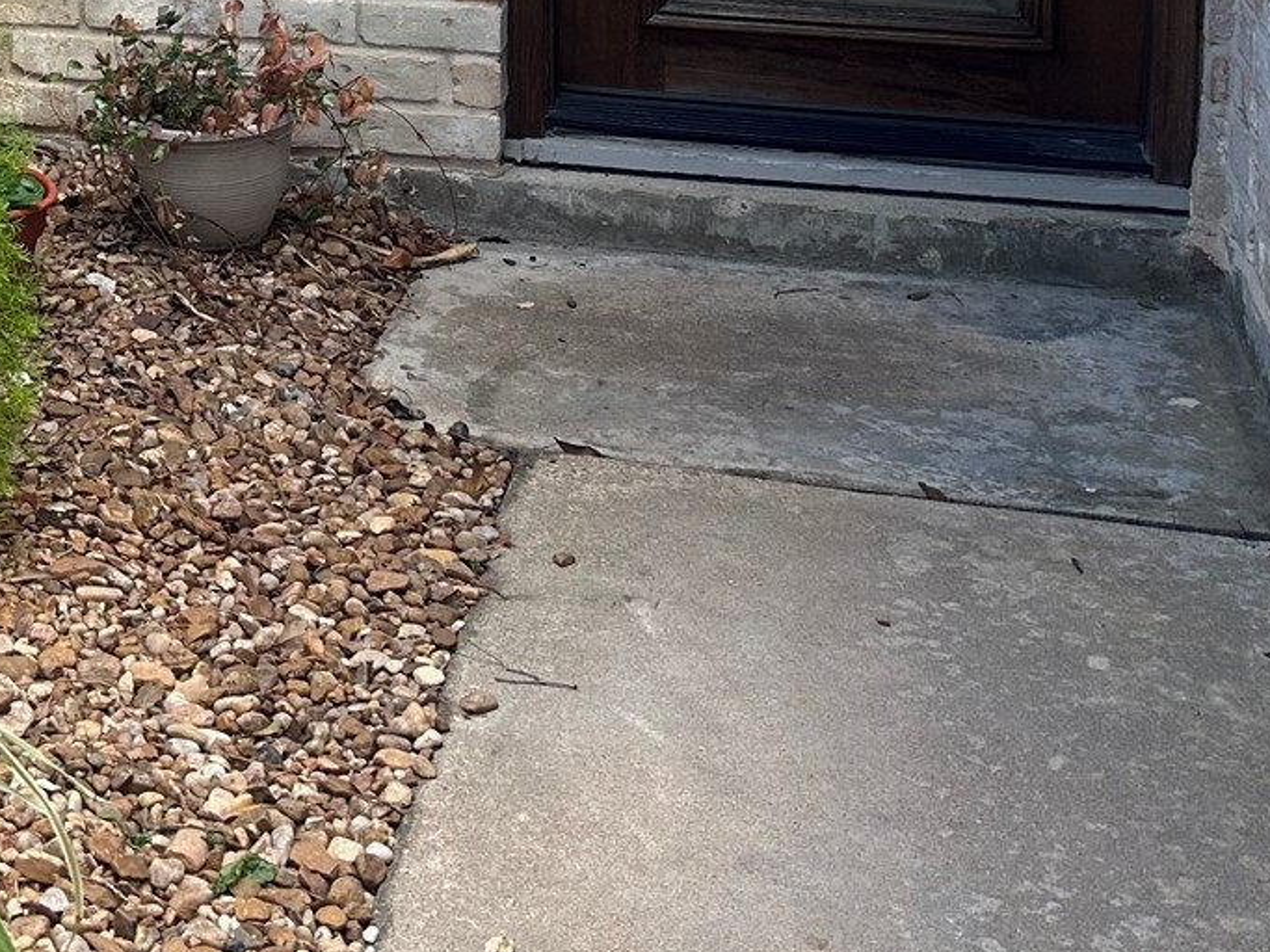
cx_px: -87
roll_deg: +0.6
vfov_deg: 18.8
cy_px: -333
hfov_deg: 25.3
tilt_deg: -5.4
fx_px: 2641
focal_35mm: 72
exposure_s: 1/270
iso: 80
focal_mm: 6.86
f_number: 1.78
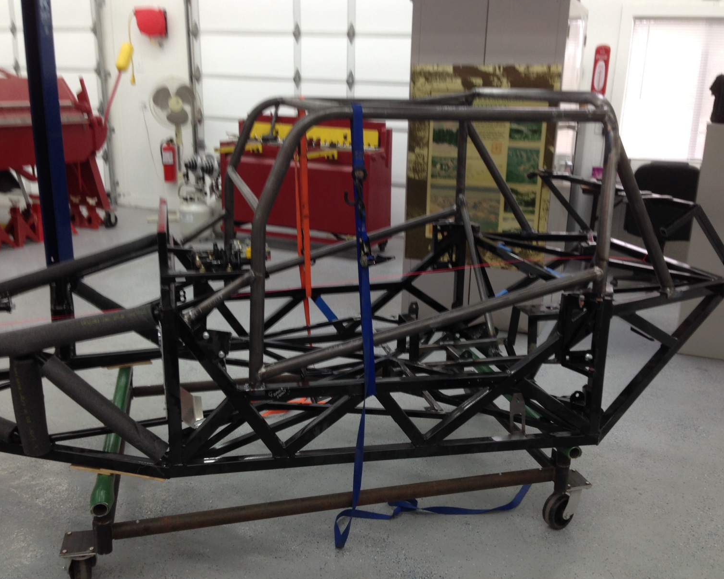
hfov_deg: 51.5
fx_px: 750
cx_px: 377
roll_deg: -1.5
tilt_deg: -15.0
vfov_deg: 42.2
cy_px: 287
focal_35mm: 35
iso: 50
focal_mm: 4.12
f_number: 2.4
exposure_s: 1/40
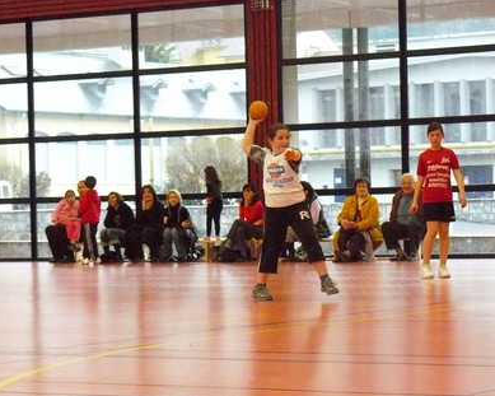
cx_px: 263
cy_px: 198
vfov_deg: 11.3
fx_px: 2007
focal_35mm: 137
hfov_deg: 14.1
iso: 1250
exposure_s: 1/160
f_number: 4
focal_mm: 21.6
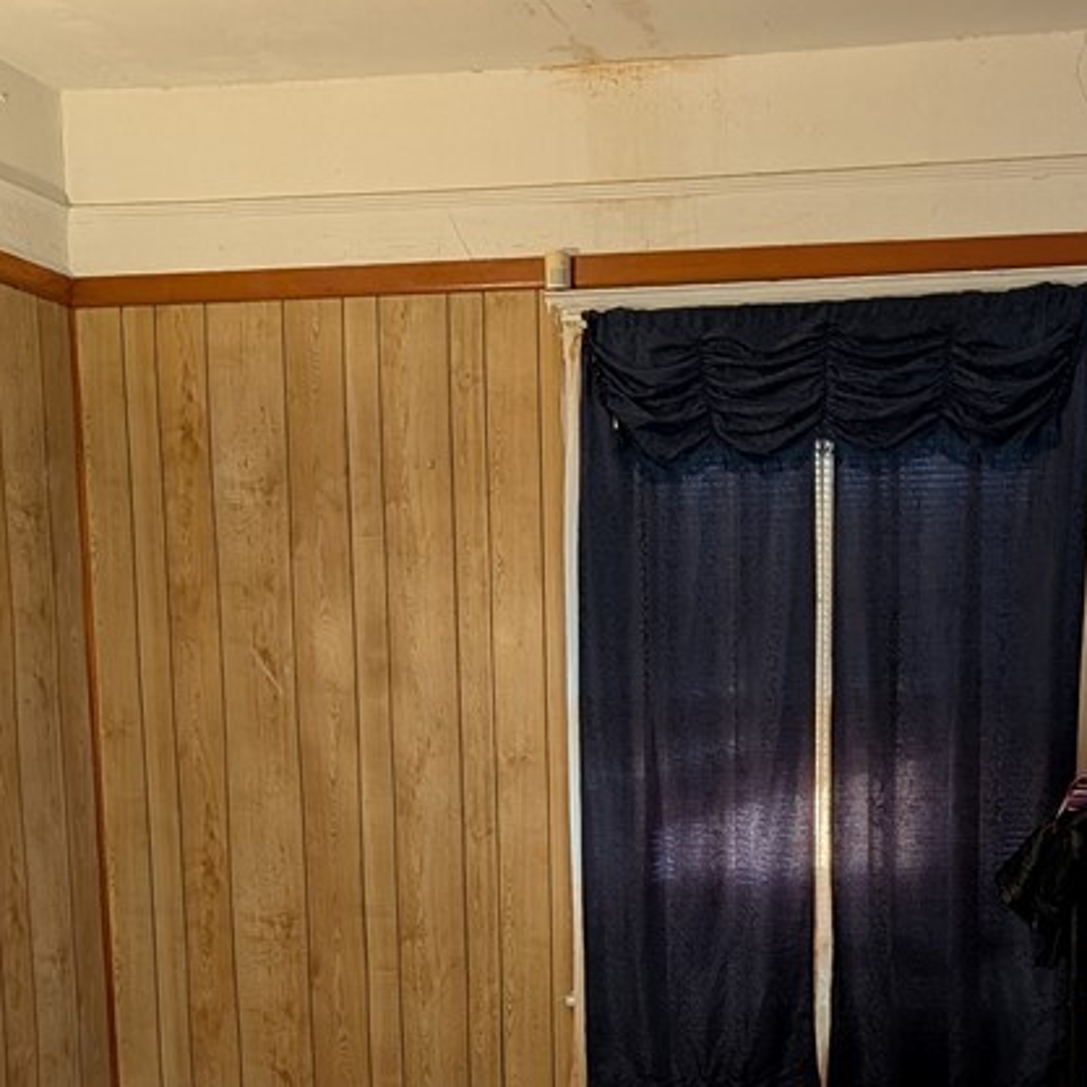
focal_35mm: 52
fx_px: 1847
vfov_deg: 31.6
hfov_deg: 32.5
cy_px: 928
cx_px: 736
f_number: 1.68
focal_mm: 6.9
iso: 303
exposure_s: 1/120
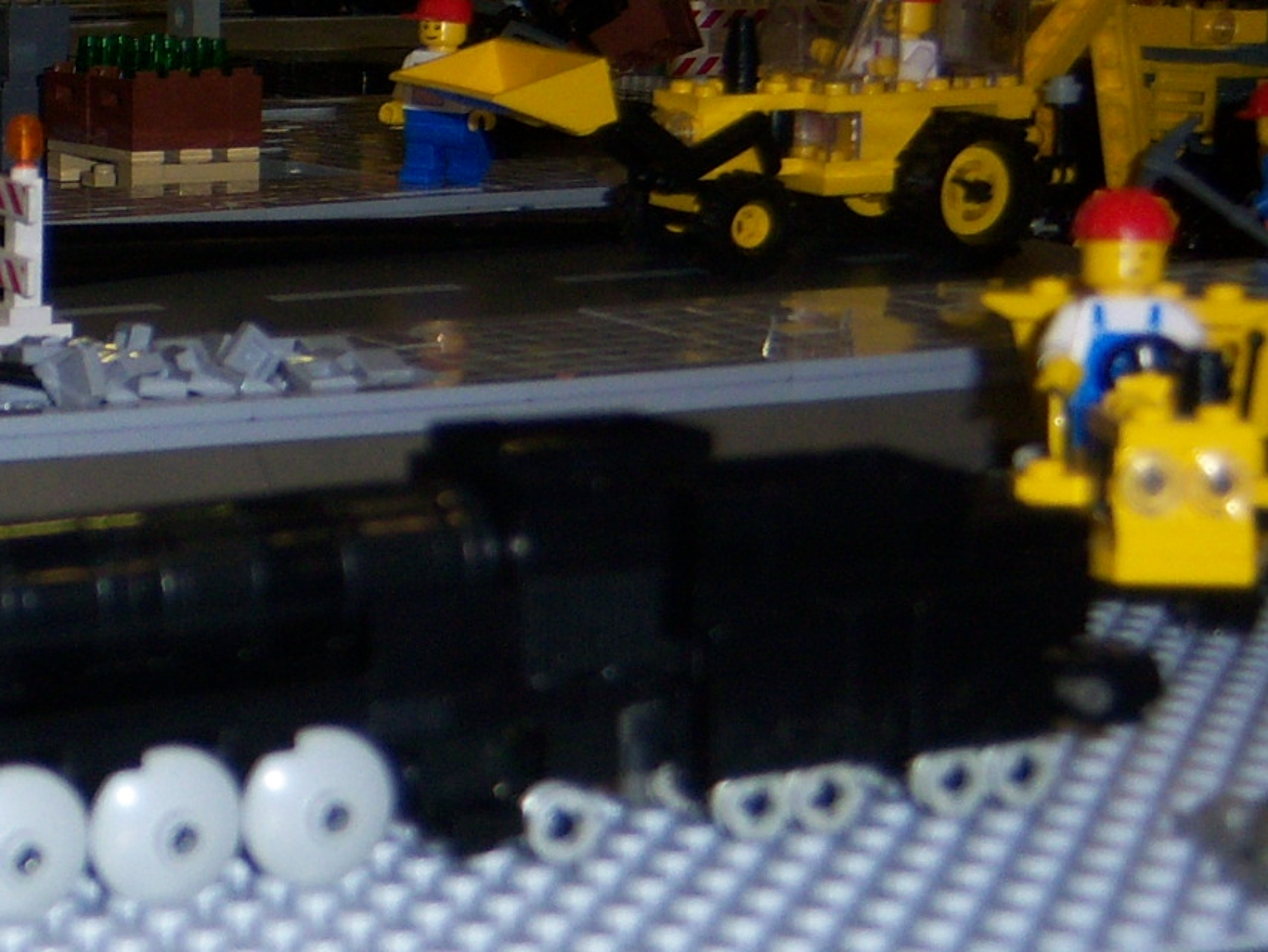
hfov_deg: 17.0
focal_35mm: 108
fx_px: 3957
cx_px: -452
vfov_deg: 13.7
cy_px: 512
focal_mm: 7.5
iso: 80
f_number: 2.8
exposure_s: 1/60
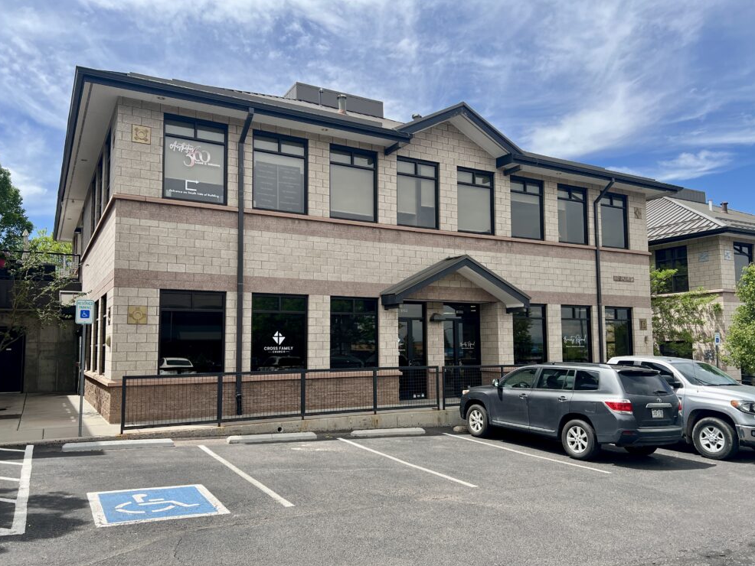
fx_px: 589
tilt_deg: +5.6
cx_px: 372
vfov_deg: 51.4
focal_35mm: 27
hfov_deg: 65.3
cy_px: 293
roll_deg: +0.3
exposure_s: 1/3165
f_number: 1.5
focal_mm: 5.7
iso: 50
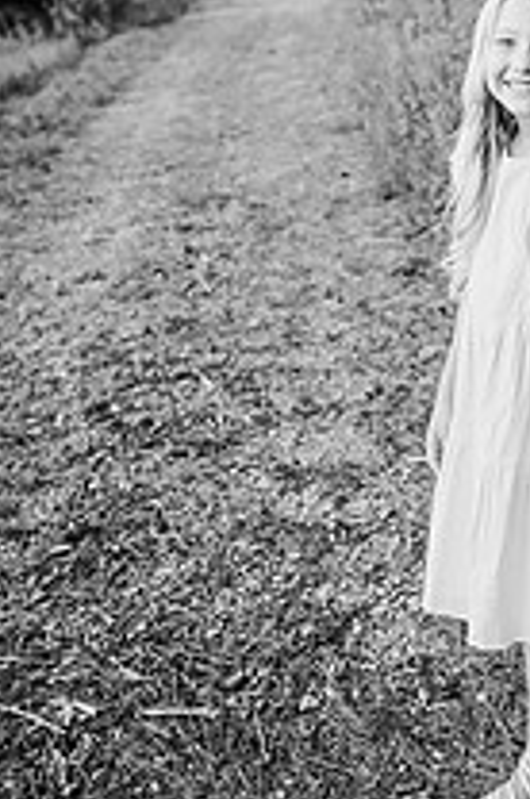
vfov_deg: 36.8
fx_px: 1152
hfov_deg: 24.7
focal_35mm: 52
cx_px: 530
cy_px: 150
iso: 320
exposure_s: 1/250
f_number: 2.2
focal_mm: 24
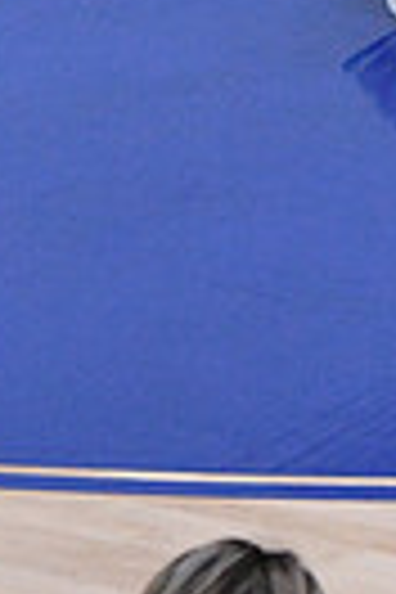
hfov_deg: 1.9
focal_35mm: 724
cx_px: 659
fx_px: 11945
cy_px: -675
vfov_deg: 2.8
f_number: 3.2
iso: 6400
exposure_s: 1/1250
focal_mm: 110
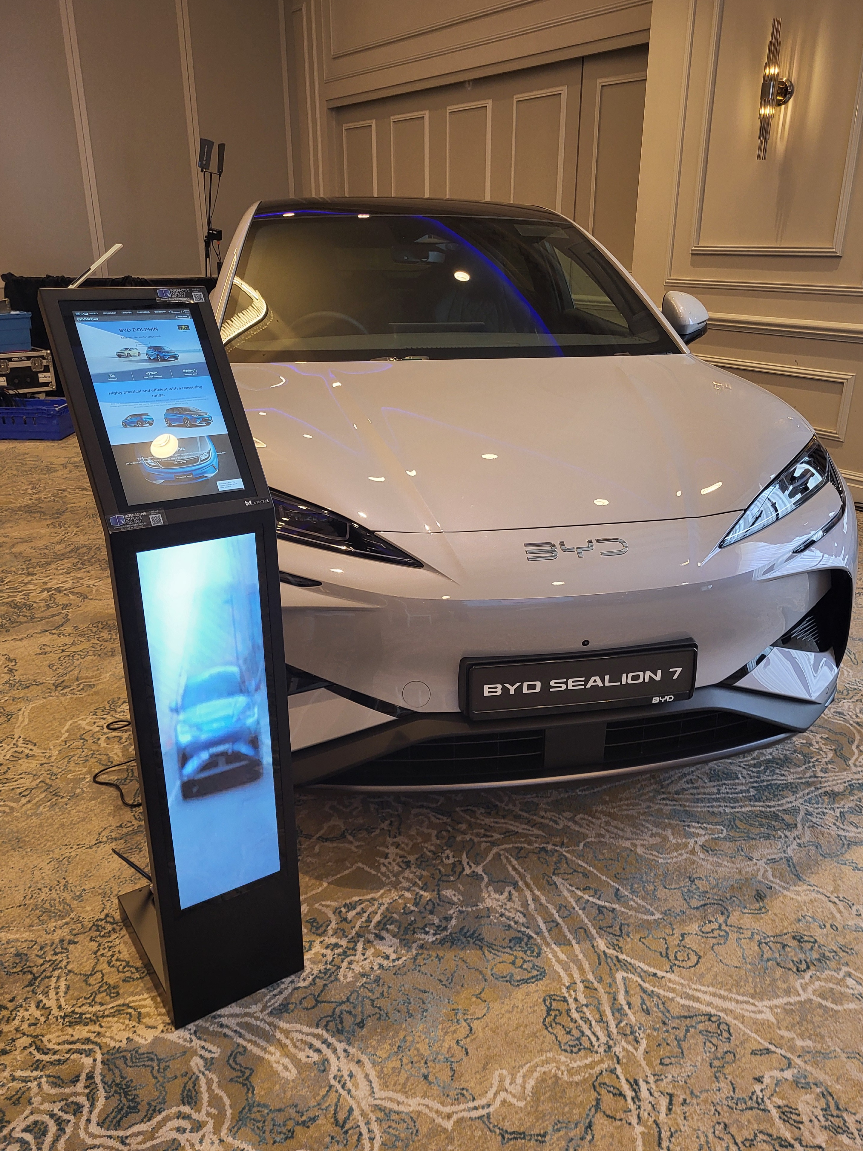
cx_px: 442
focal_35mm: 27
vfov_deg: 65.3
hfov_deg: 51.3
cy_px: 574
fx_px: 898
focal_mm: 5.4
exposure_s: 1/100
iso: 200
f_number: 1.8
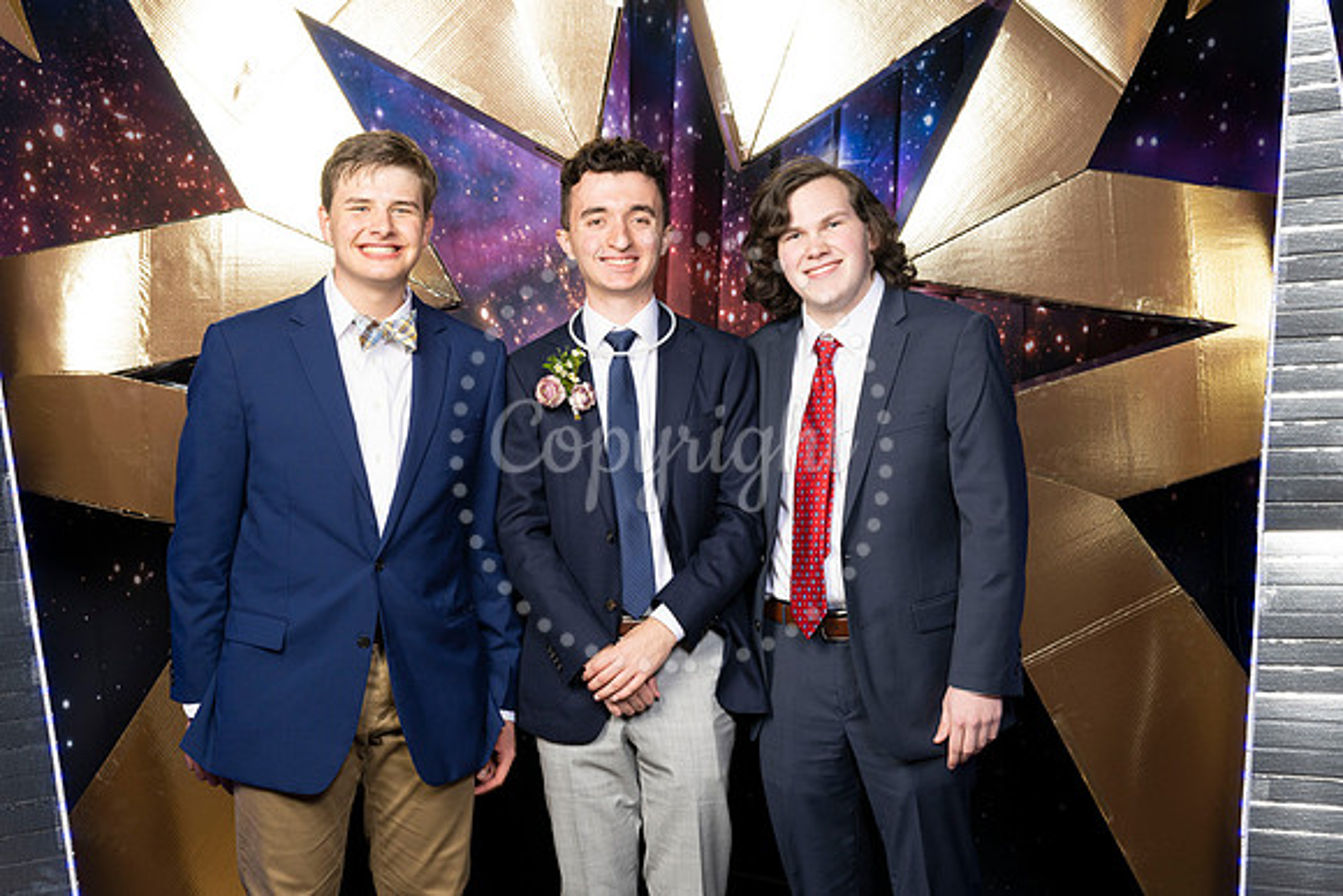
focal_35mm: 48
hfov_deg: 41.1
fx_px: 1791
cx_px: 672
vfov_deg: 28.1
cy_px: 448
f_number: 9
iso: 320
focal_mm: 48
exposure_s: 1/125
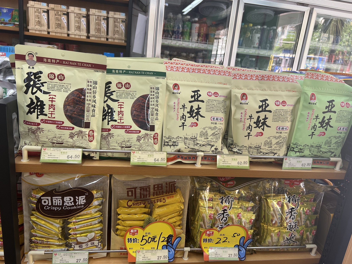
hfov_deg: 67.3
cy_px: 132
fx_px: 264
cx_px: 176
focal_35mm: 26
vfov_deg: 53.1
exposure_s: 1/100
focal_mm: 5.7
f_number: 1.5
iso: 80
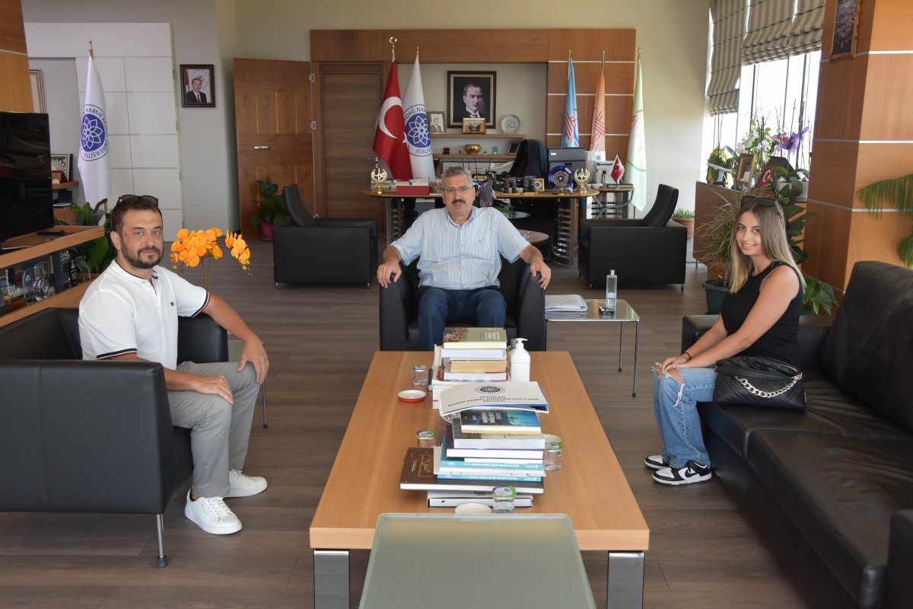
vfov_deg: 40.0
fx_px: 837
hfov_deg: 57.2
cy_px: 304
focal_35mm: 33
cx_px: 456
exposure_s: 1/125
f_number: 5.6
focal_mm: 22
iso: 800
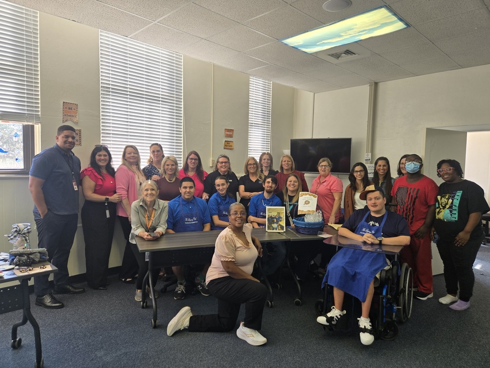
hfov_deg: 73.9
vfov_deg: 58.9
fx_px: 326
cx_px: 245
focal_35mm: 23
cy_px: 184
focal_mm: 5.4
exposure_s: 1/120
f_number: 1.8
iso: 64
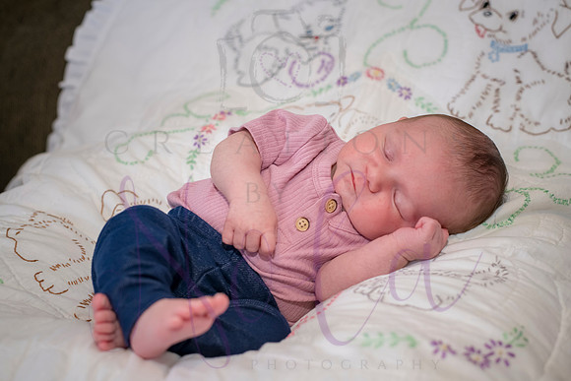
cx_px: 286
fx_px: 793
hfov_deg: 39.6
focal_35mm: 50
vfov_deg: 27.0
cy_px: 190
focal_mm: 50
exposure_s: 1/60
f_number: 4
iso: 800
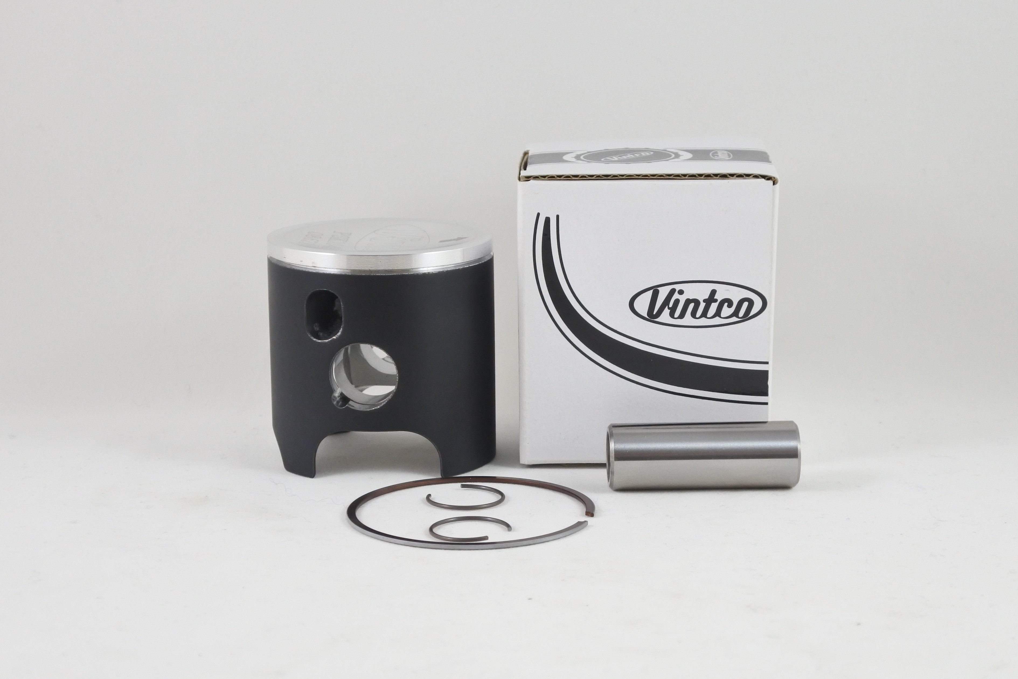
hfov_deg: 35.6
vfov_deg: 24.2
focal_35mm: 56
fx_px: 1583
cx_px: 509
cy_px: 340
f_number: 4.8
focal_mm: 21
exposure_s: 1/125
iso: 560
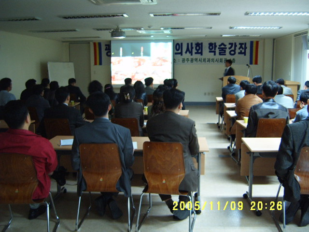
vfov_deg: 38.7
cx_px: 154
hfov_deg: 50.1
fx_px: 330
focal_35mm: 37
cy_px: 116
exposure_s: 1/4
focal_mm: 6.2
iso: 141
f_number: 2.9
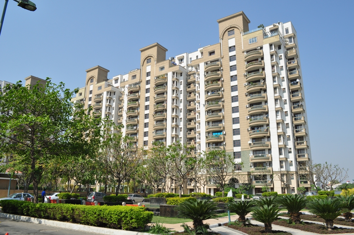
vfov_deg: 47.8
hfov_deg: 67.4
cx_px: 177
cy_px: 118
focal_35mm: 27
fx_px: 265
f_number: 10
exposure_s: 1/400
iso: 200
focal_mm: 18
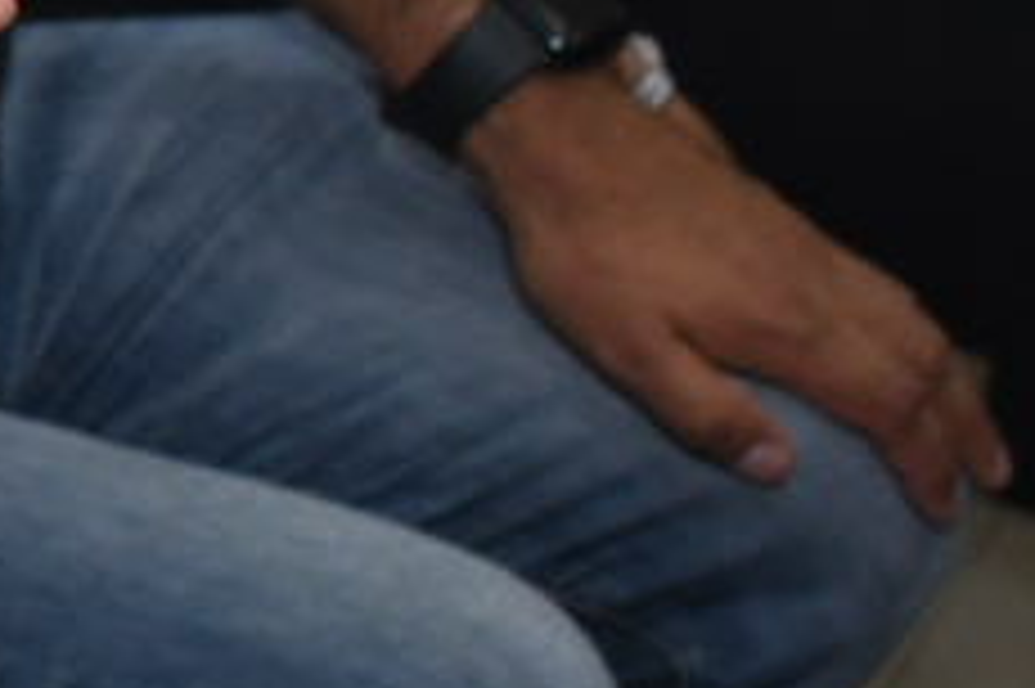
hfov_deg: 8.9
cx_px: -2074
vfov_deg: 7.2
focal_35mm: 190
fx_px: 5458
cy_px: 49
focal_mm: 18
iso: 1250
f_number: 5.6
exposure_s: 1/125
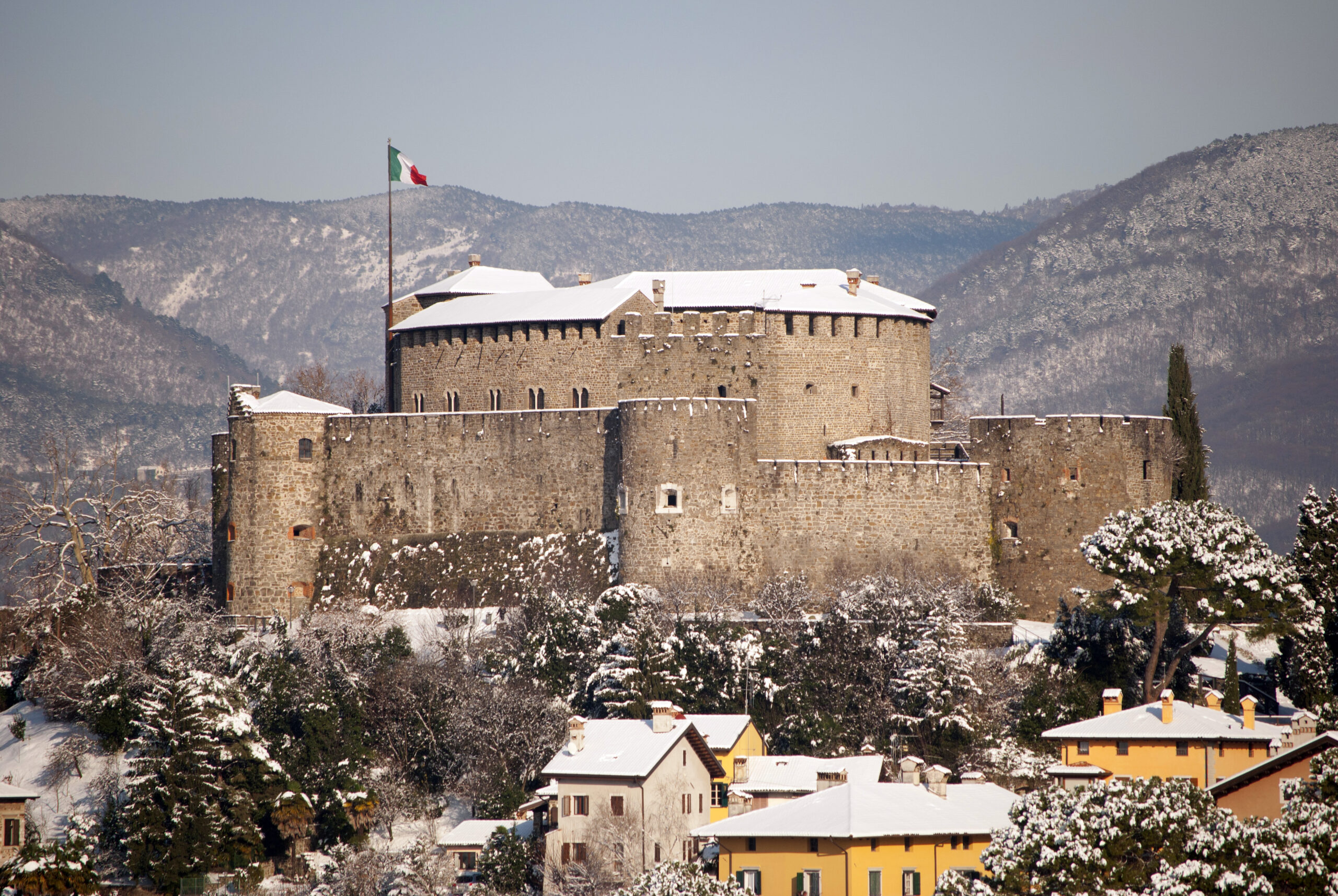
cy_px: 448
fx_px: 9210
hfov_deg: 8.3
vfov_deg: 5.6
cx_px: 669
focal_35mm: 248
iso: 100
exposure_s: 1/640
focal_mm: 165
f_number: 5.3
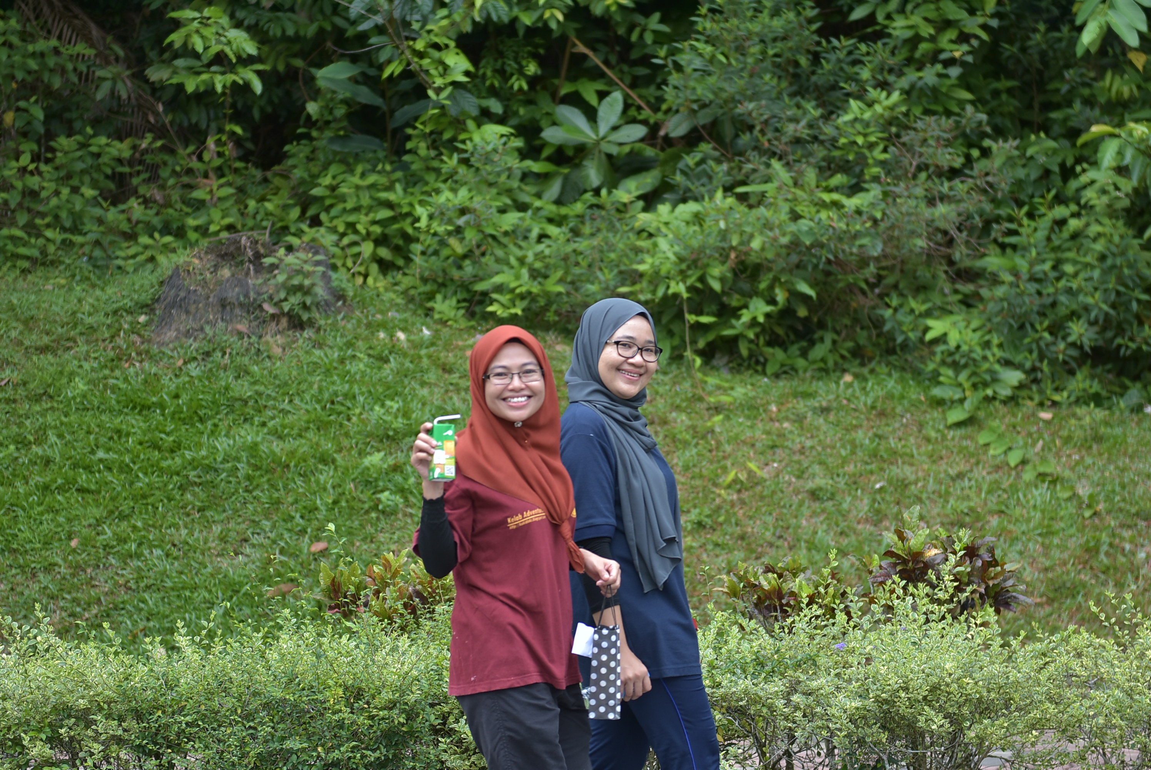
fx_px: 3360
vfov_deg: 13.1
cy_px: 385
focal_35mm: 105
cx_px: 576
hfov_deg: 19.4
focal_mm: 70
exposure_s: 1/320
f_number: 2.8
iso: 160
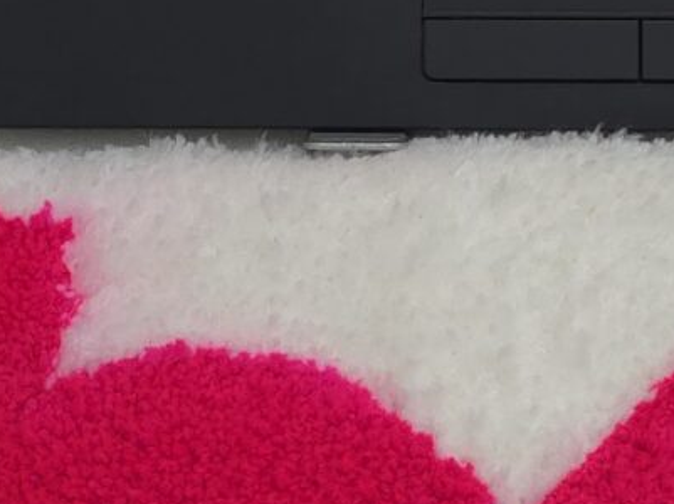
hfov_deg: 13.4
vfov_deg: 10.0
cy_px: 44
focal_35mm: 147
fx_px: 2860
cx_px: 476
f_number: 1.7
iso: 200
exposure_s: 1/60
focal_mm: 6.3
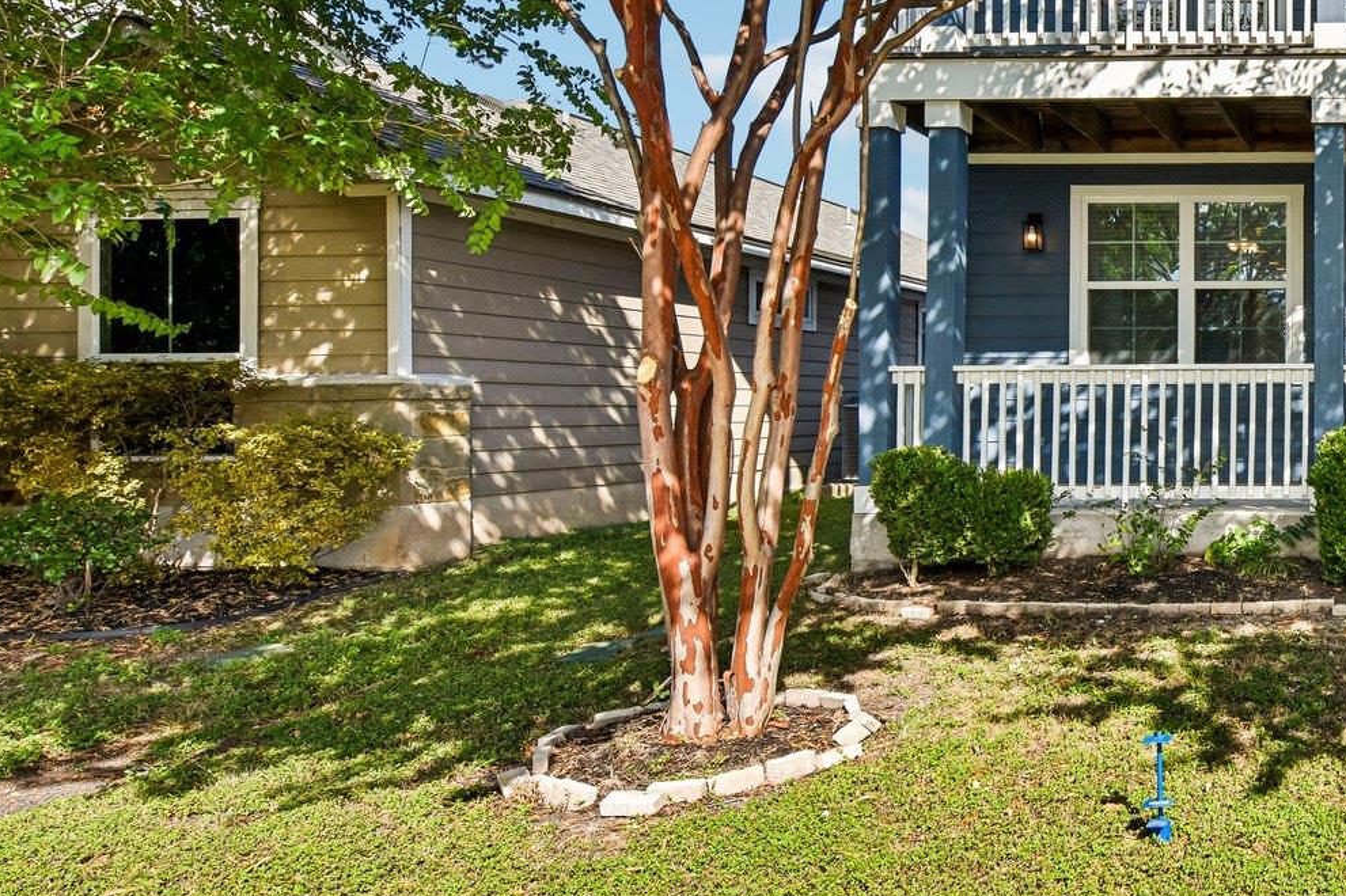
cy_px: 362
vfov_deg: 42.1
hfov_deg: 48.1
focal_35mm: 31
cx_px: 1387
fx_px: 1159
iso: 100
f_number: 8
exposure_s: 1/250
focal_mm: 15
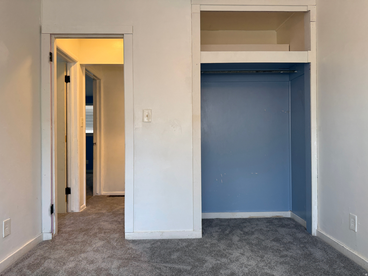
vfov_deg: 56.8
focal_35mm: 24
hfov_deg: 71.6
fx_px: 255
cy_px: 138
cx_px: 184
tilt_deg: +0.7
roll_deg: +0.4
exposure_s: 1/120
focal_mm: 6.76
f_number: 1.78
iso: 125
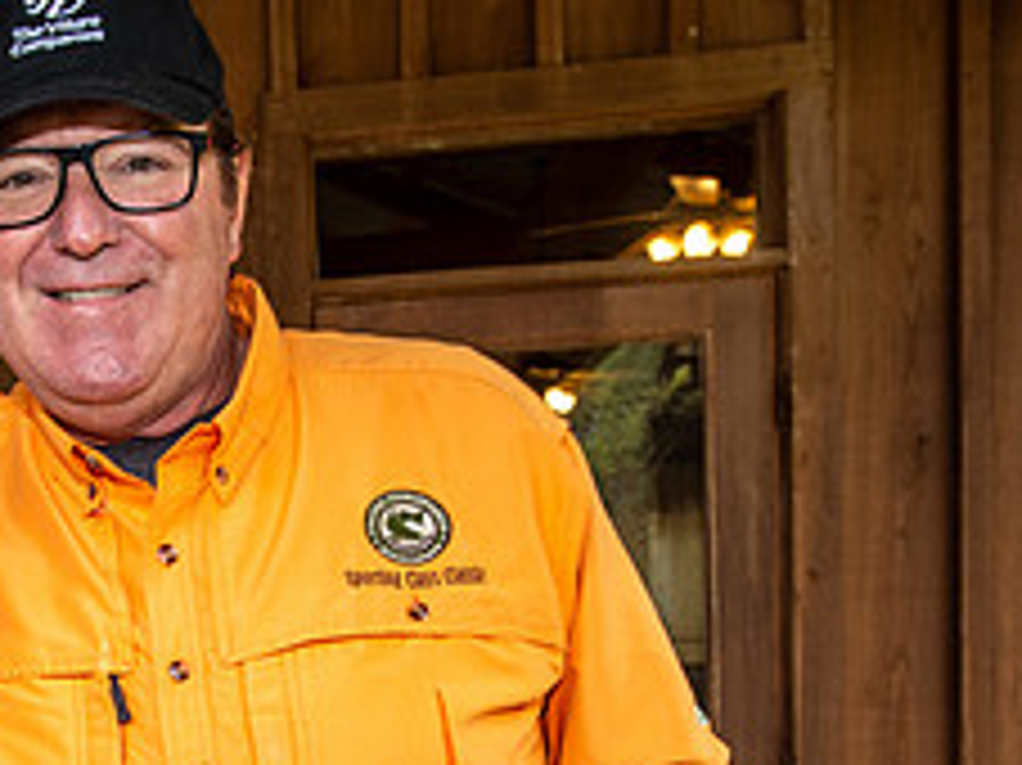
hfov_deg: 32.4
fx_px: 1593
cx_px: -23
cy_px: 724
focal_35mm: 54
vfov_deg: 25.9
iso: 400
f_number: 5.6
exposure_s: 1/60
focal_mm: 22
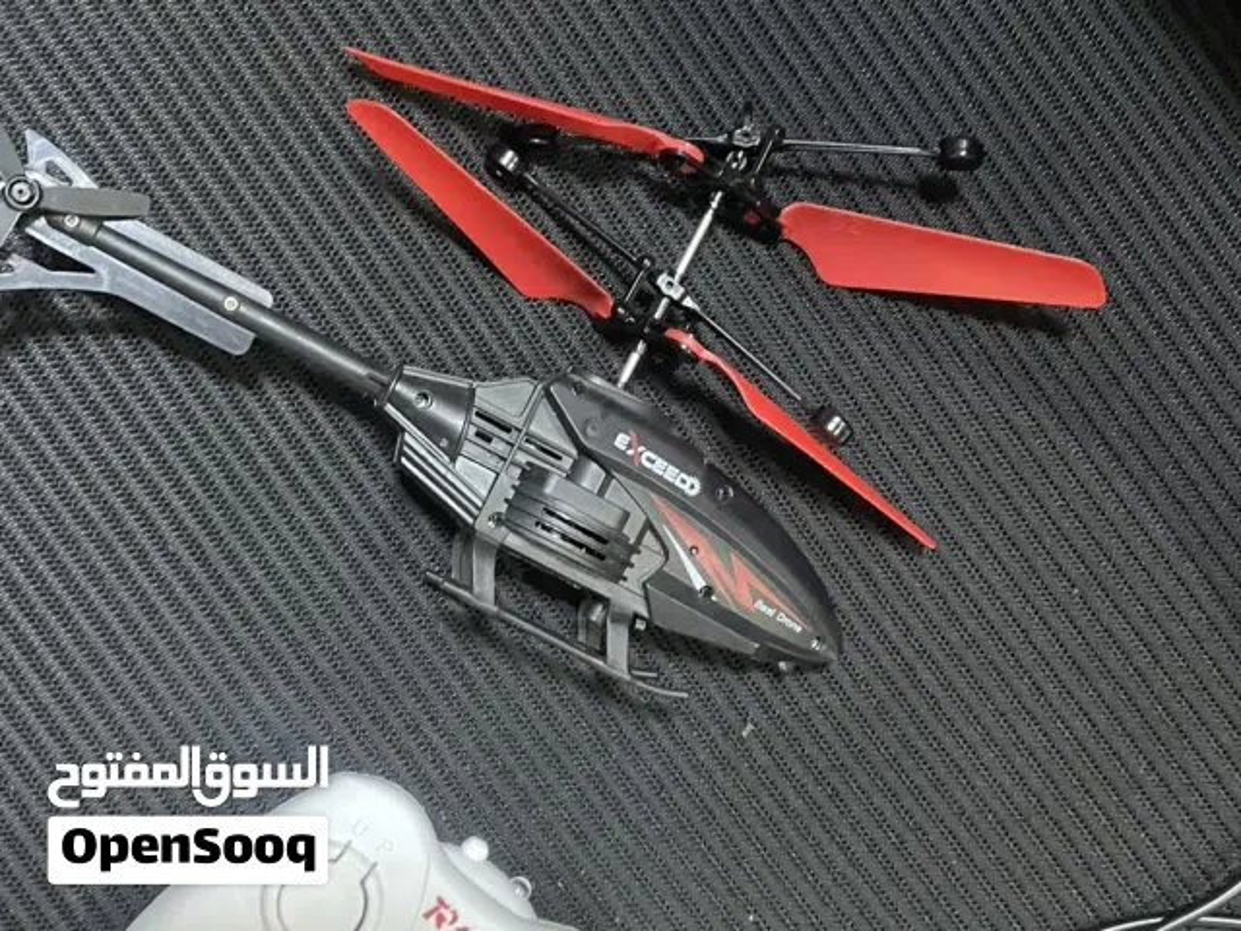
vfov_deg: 53.1
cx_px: 620
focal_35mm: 26
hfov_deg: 67.3
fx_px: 932
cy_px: 466
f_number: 1.6
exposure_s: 1/30
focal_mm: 4.2
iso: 800
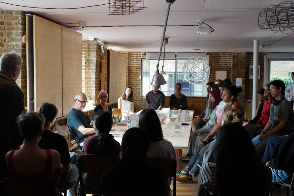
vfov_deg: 28.7
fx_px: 383
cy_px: 98
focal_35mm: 47
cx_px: 147
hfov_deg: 42.0
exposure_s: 1/200
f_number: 5.6
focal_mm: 46.9
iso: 1000
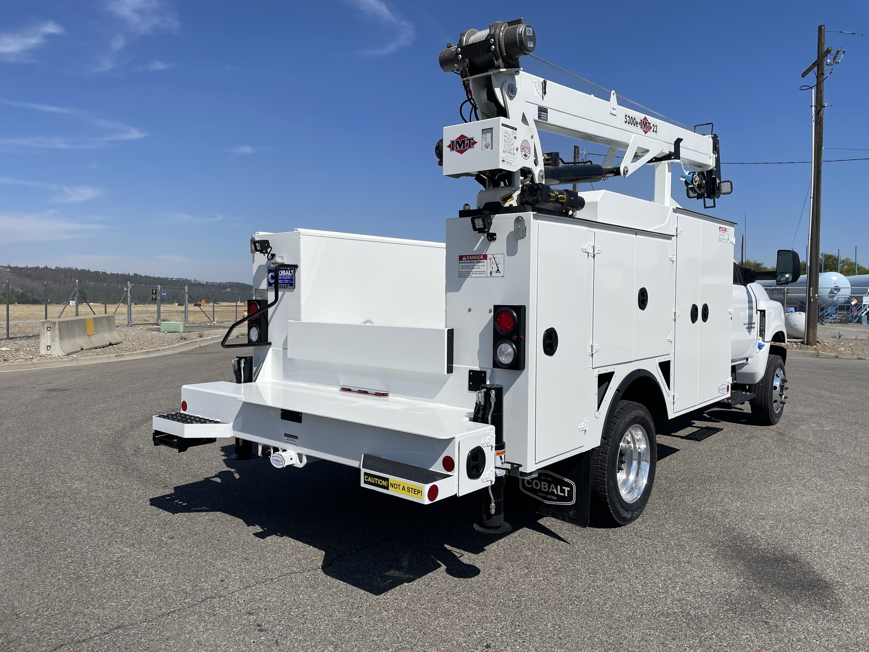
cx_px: 434
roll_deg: +0.1
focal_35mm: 26
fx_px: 653
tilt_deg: -2.3
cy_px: 326
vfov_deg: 53.1
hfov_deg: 67.3
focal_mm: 4.2
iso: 32
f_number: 1.6
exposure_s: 1/8403
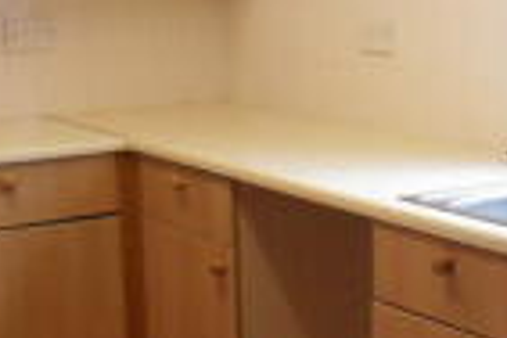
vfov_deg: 13.2
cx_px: 300
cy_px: 257
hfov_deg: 19.8
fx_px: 1450
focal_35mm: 103
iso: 160
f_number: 3.3
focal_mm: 4.2
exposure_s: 1/30
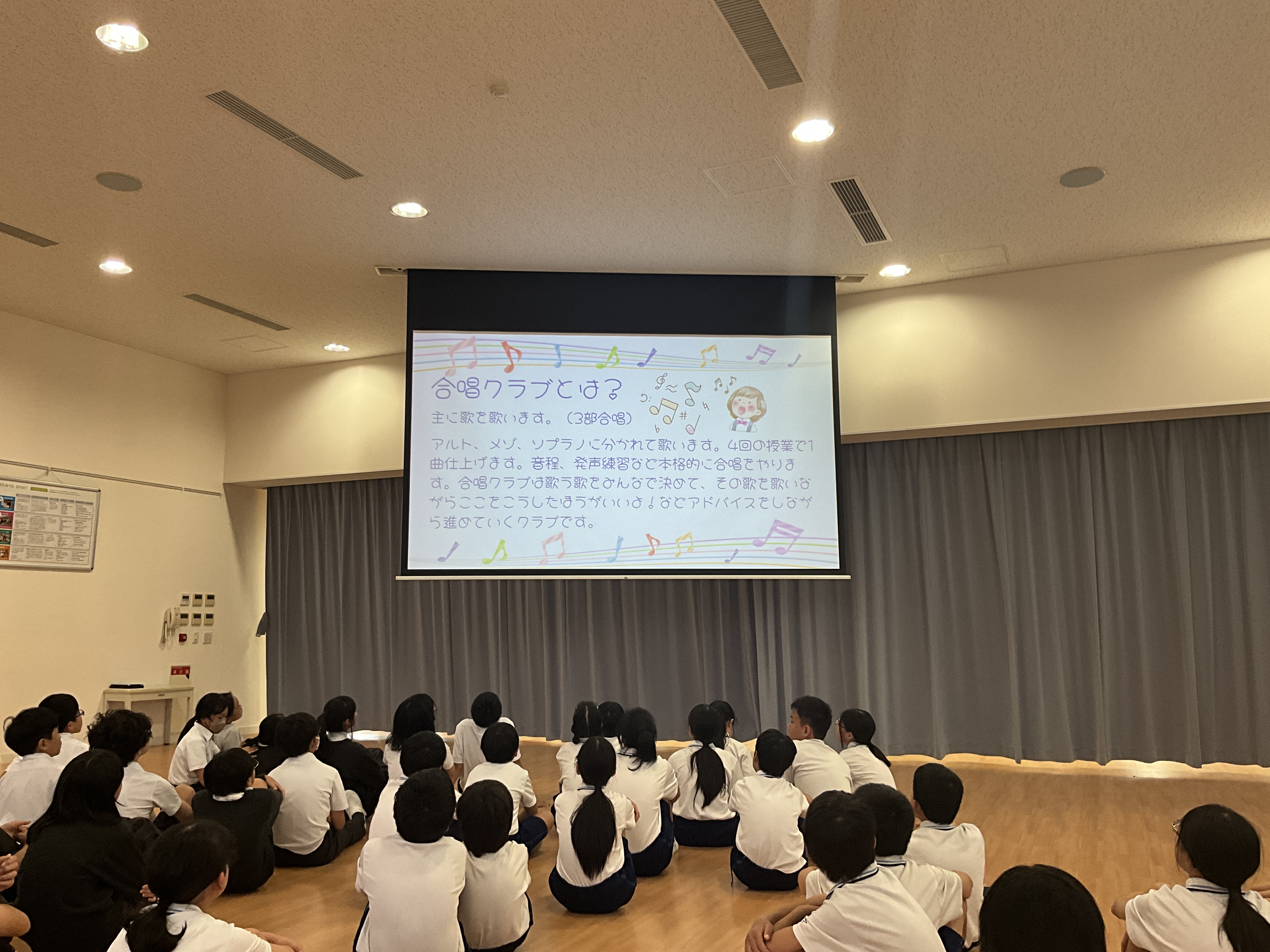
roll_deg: +0.4
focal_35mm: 29
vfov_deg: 48.2
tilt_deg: +7.3
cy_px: 476
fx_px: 1064
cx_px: 635
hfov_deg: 61.7
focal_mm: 3
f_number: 1.8
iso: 64
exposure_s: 1/108
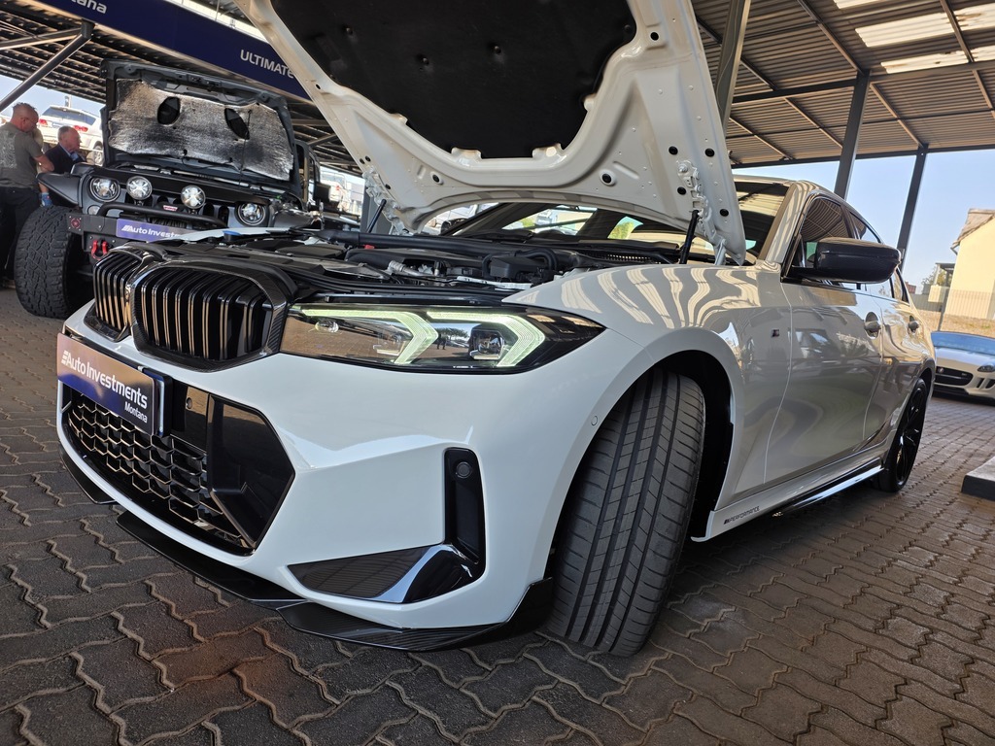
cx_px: 498
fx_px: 661
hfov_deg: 73.9
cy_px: 373
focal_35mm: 23
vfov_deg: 58.9
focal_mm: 6.25
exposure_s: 1/244
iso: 25
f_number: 1.7
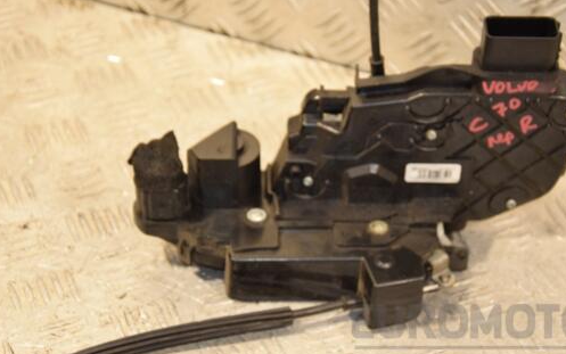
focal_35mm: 107
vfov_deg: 12.2
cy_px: 170
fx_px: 1651
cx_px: 330
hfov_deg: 19.4
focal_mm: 58
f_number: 5
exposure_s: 1/100
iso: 800
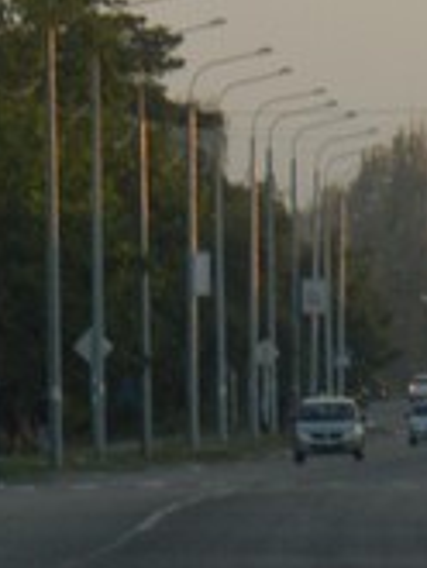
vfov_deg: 2.1
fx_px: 15407
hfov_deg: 1.6
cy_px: -83
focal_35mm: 938
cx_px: 19
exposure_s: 1/100
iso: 160
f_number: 5.4
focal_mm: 55
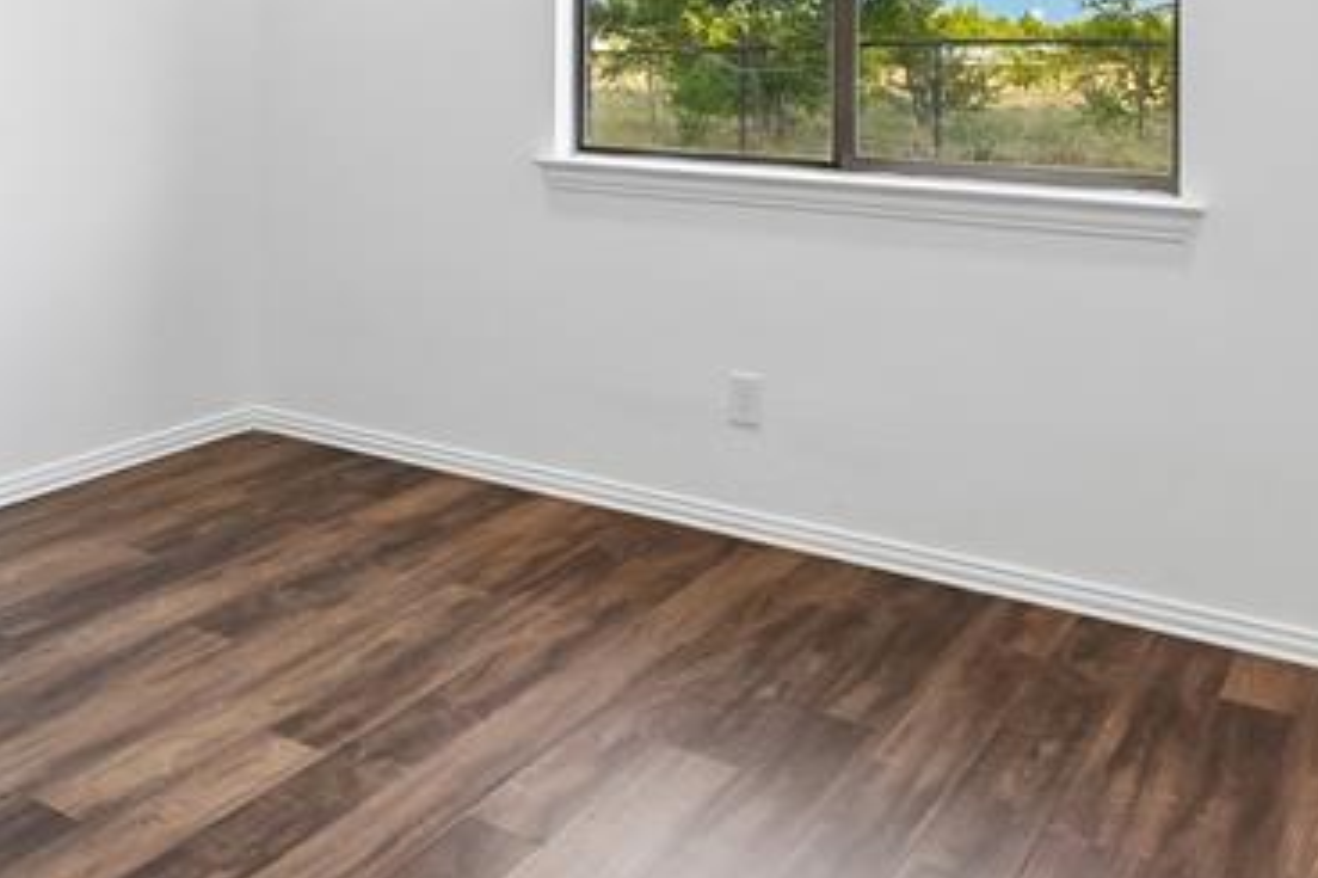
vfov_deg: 32.3
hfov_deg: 47.8
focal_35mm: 39
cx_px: 337
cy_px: 68
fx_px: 1427
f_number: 8
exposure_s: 1/30
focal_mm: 14
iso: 400
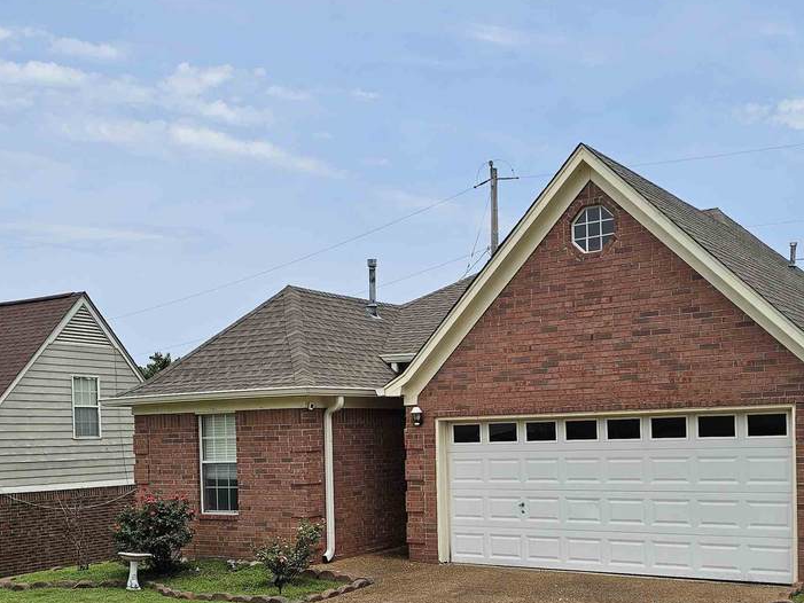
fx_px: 976
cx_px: 438
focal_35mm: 42
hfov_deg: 44.7
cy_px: 445
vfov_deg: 33.7
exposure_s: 1/1387
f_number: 1.7
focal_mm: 6.3
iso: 10
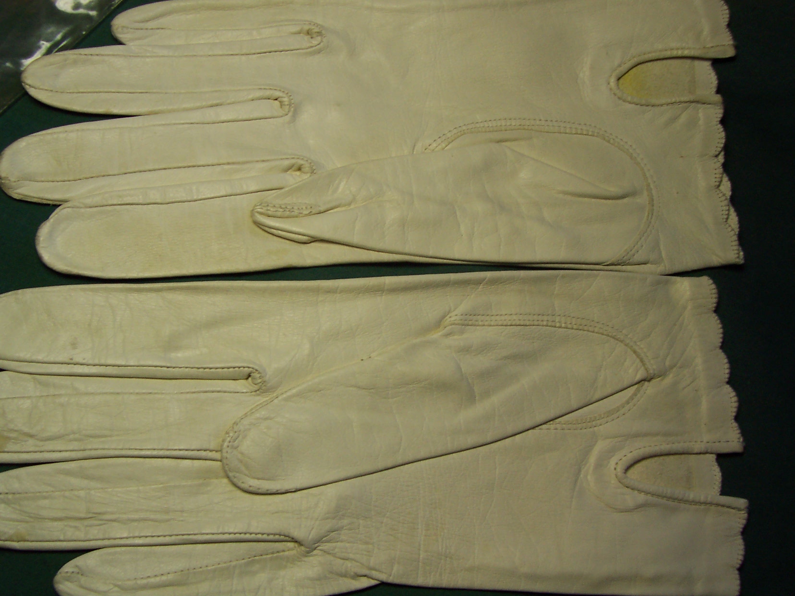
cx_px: 398
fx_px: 850
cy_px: 298
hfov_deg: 50.1
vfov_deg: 38.7
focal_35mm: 37
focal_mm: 5.6
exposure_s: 1/180
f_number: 2.8
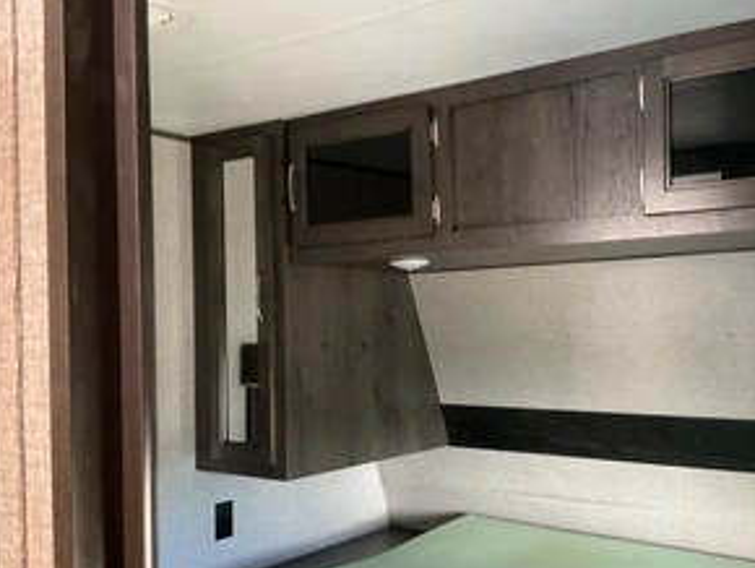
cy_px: 320
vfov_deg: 36.0
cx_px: 424
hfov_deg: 46.7
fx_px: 873
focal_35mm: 40
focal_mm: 3
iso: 320
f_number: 1.8
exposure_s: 1/39
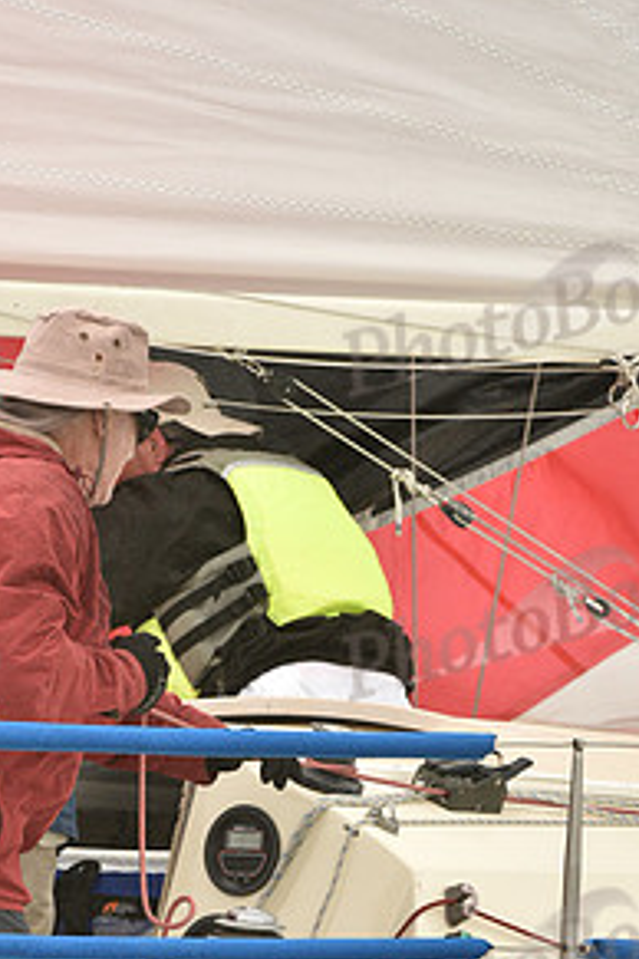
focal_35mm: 757
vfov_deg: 2.7
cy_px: 834
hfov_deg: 1.8
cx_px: 173
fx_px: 20154
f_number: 7.1
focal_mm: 380
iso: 400
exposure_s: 1/800
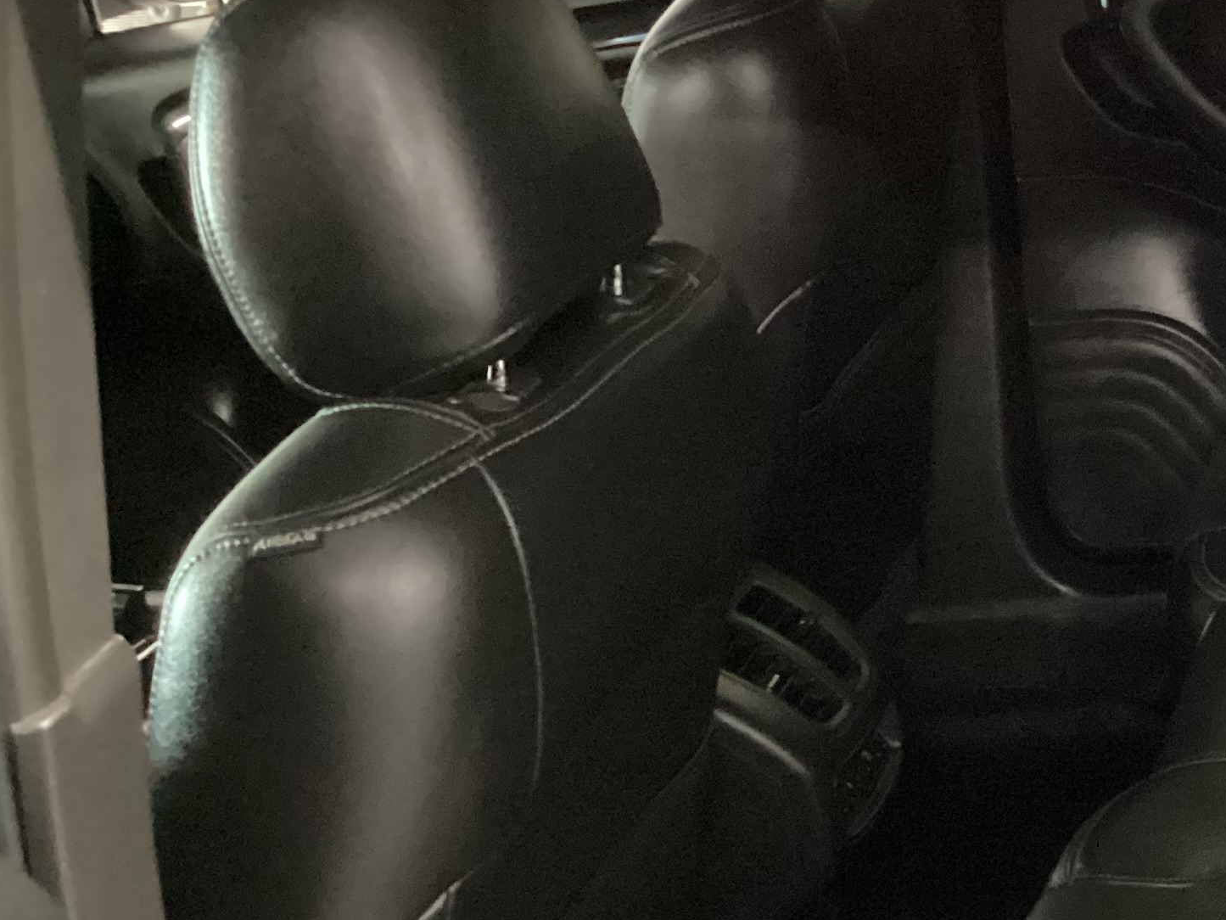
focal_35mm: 70
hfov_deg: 26.2
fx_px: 2479
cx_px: 1258
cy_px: 637
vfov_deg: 20.9
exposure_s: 1/17
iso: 800
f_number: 2.4
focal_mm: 3.3
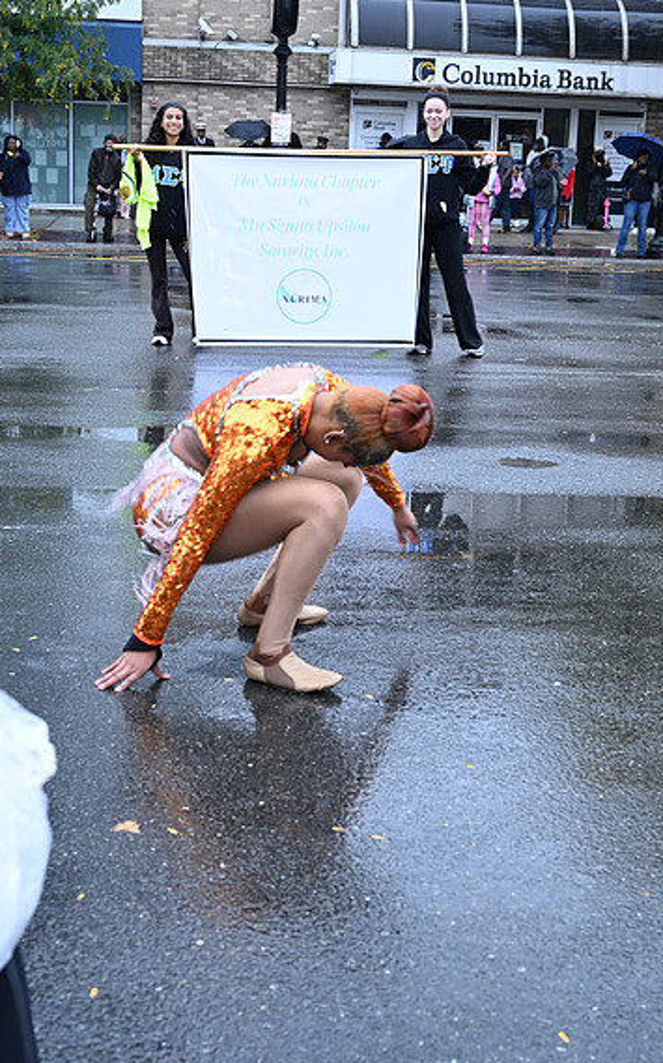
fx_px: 1505
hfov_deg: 24.8
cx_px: 343
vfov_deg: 38.9
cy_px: 536
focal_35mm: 52
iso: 100
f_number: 6.3
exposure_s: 1/80
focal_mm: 50
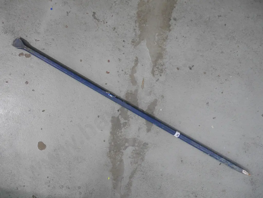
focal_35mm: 26
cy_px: 99
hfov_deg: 67.3
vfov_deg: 53.1
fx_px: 198
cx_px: 132
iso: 3200
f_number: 4
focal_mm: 13
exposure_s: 1/60
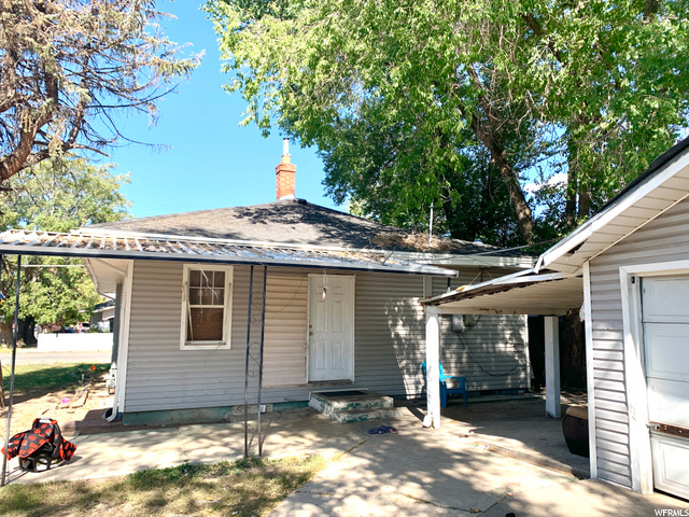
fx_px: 518
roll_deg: -0.4
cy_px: 258
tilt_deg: +7.3
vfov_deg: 53.1
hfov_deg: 67.3
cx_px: 344
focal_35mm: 26
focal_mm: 4.25
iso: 25
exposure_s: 1/856
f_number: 1.8
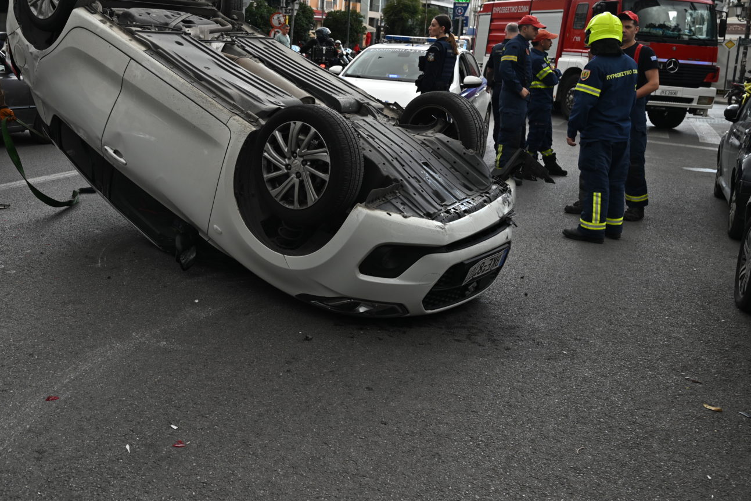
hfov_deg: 49.5
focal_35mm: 38
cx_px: 228
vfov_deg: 34.5
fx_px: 793
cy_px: 143
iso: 100
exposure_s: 1/320
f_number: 4.5
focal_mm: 24
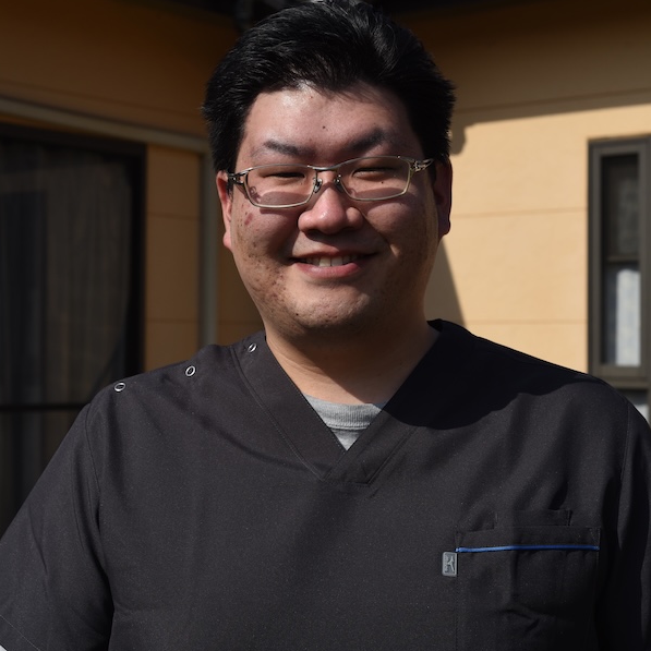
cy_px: 292
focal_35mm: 64
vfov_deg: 26.9
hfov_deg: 26.9
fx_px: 1362
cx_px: 326
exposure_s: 1/1250
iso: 250
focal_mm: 50
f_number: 8
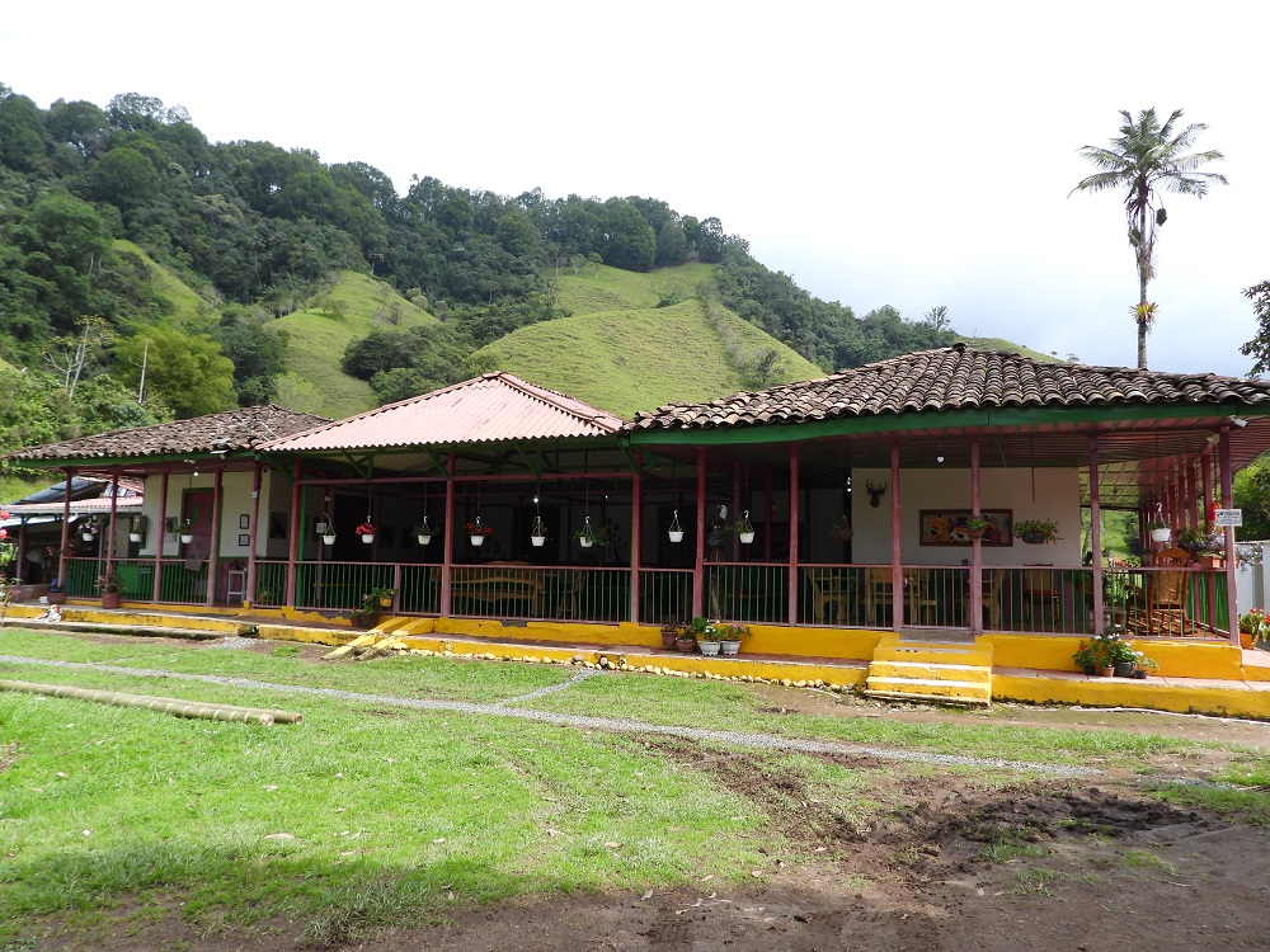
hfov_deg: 71.6
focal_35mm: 24
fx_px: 881
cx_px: 635
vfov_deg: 56.8
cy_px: 476
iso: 100
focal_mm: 4.3
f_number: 2.8
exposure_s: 1/800
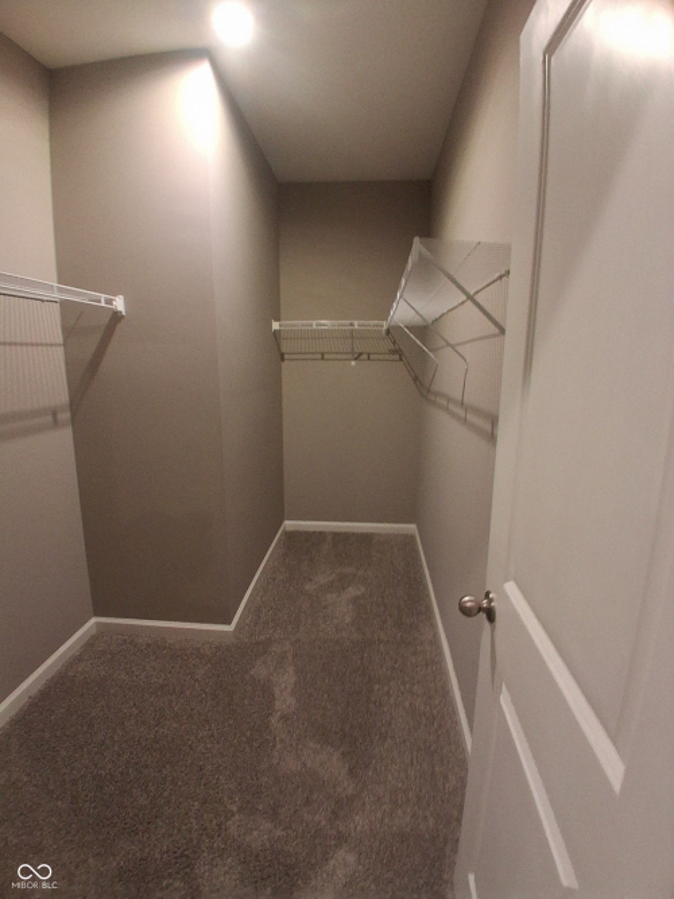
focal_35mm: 17
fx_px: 441
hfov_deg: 74.7
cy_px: 450
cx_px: 337
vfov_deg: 91.0
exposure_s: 1/40
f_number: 2.2
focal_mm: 1.4
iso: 250
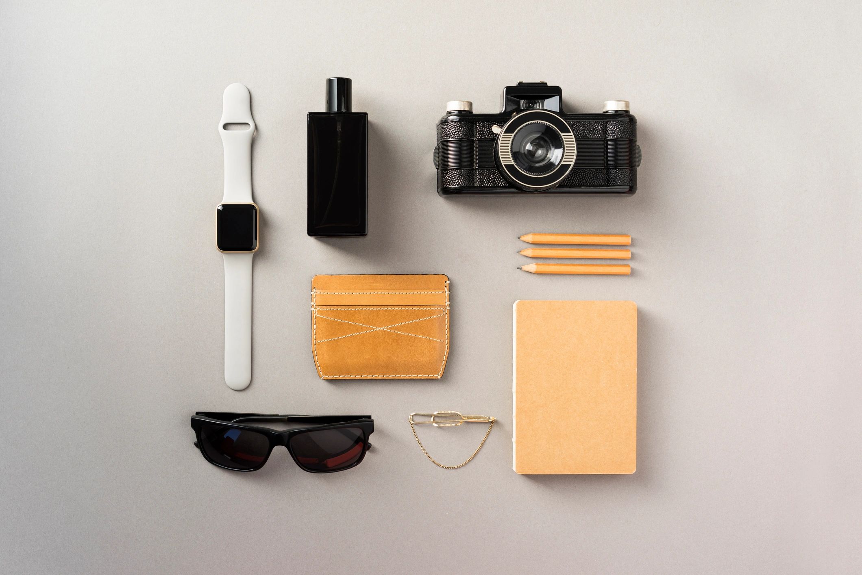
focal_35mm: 55
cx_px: 431
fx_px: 1317
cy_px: 288
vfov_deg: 24.6
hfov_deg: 36.2
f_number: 5
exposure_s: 1/40
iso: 50
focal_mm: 55
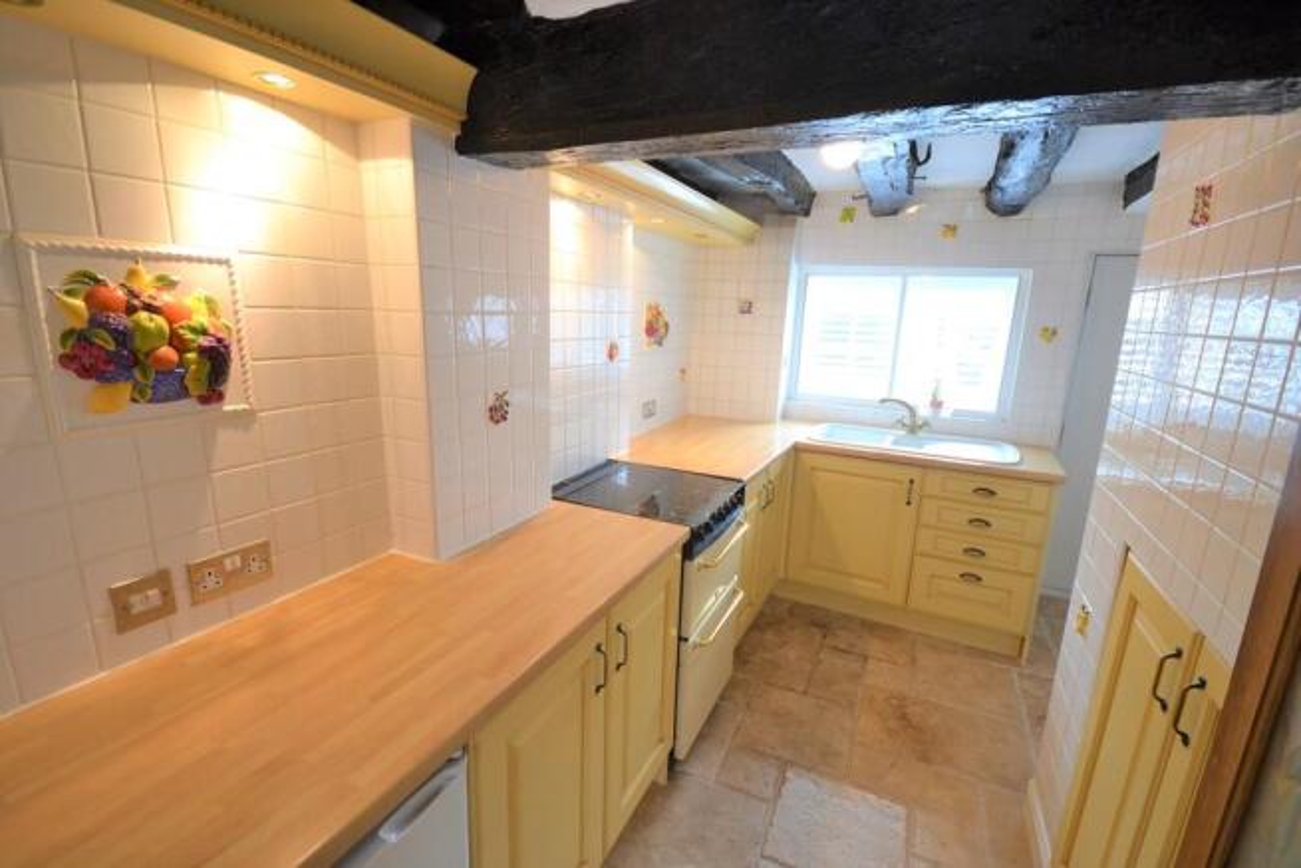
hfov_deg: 100.4
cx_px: 650
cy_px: 434
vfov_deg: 77.4
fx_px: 542
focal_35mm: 15
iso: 640
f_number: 4
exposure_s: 1/60
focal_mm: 10
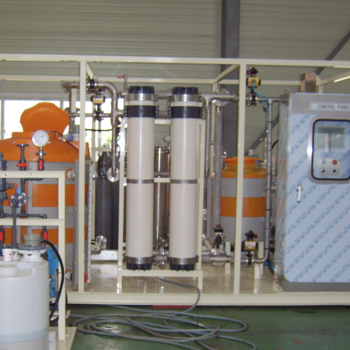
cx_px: 126
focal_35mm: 47
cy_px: 223
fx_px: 538
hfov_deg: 35.8
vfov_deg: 35.8
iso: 141
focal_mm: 8.13
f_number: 2.7
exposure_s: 1/30
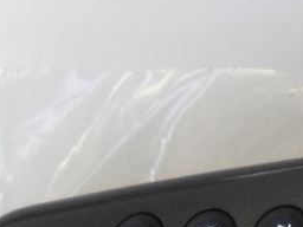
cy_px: 335
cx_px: 840
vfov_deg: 8.6
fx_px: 1479
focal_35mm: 169
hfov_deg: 9.6
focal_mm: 4.9
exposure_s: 1/60
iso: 100
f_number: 3.5
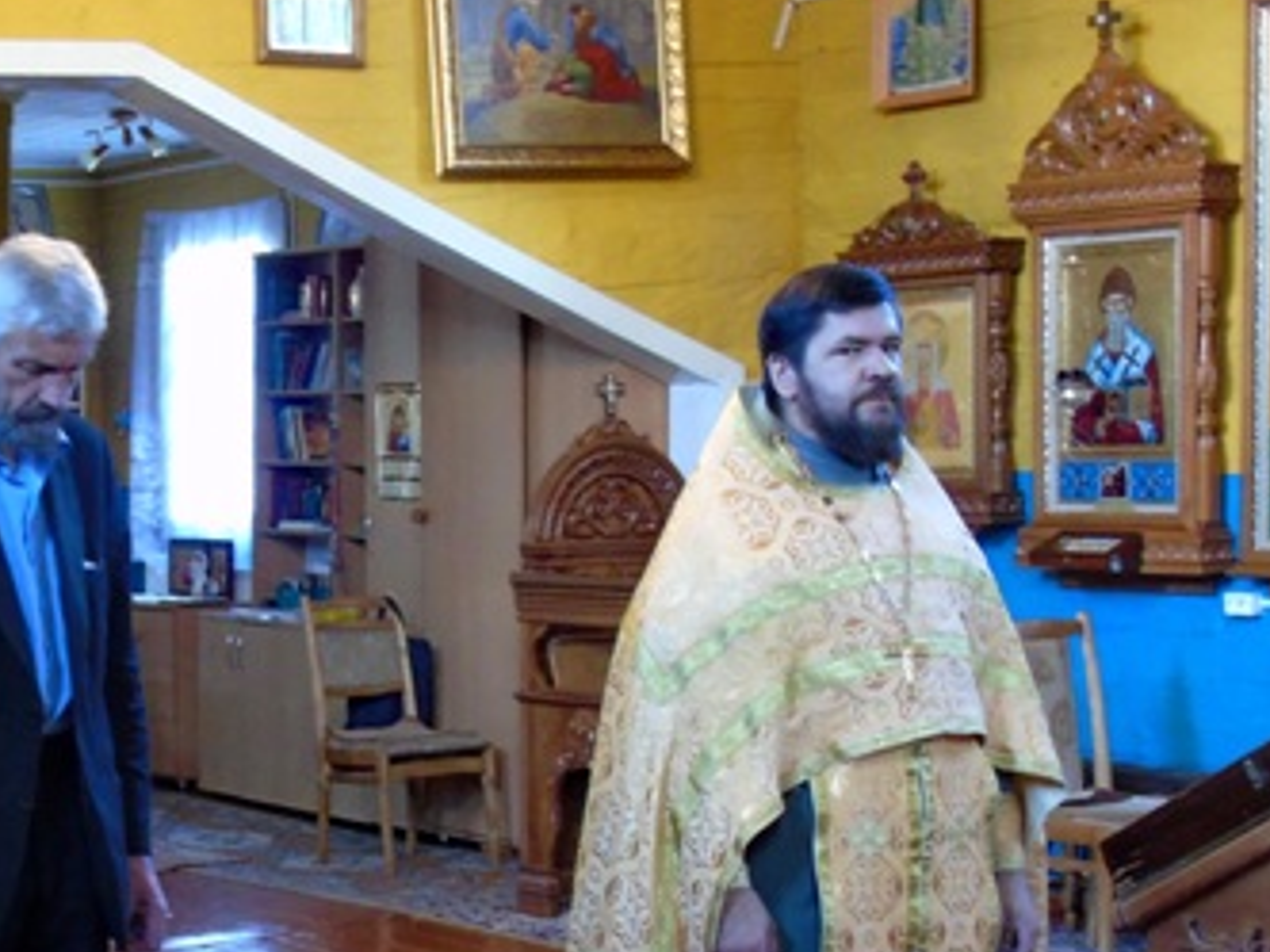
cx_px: 176
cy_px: 780
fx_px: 3008
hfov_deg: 23.3
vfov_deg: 17.8
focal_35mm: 82
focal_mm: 6.1
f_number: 3.8
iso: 400
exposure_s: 1/5
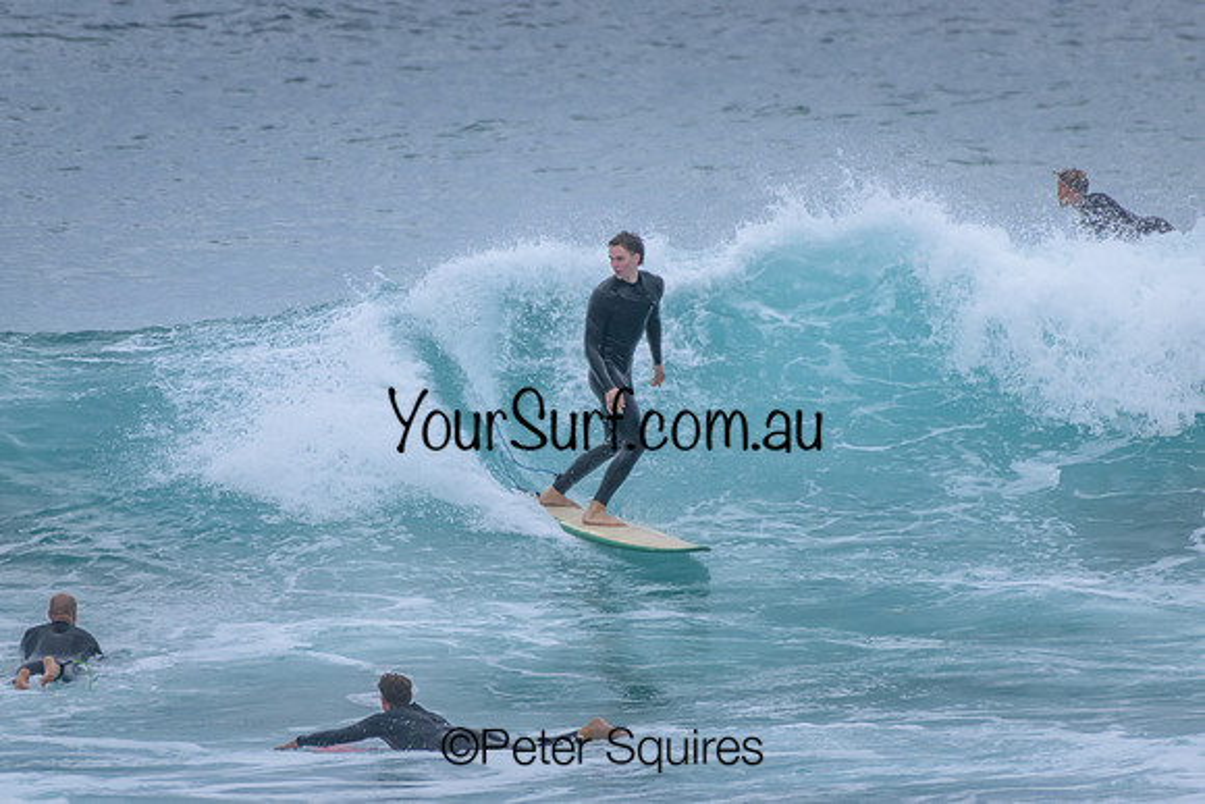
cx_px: 602
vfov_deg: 1.4
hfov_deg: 2.1
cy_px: 402
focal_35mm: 1000
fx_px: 33478
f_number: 11
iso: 1400
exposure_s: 1/2000
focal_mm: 1000
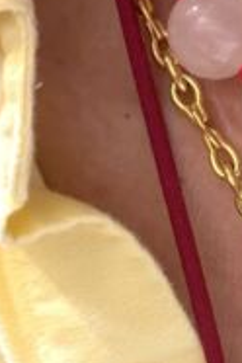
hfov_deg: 13.4
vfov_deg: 20.9
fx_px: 978
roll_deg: +0.7
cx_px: 345
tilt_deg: -5.5
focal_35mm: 97
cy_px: 246
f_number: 1.6
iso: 125
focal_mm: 5.96
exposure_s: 1/100
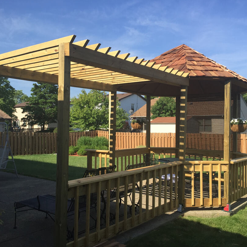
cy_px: 122
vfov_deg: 47.2
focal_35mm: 35
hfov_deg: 47.2
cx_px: 129
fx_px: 283
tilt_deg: +1.0
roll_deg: -0.7
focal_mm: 4.15
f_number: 2.2
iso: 32
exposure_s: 1/1236
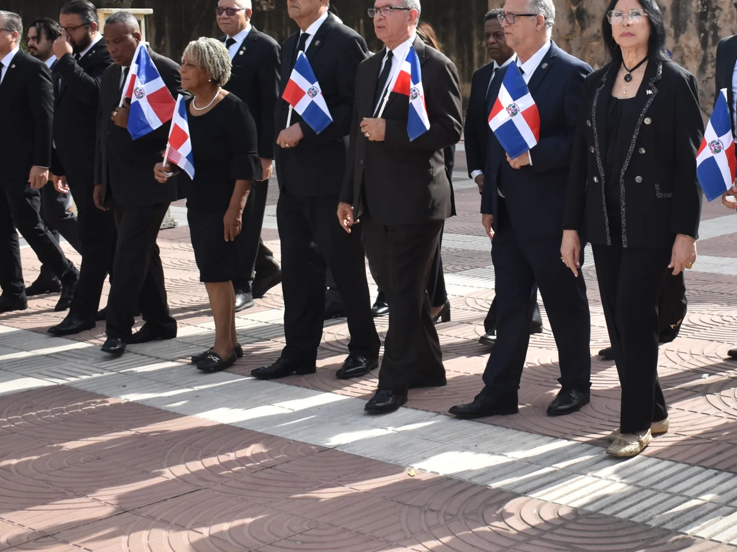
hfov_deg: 29.0
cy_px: 145
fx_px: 1405
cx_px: 537
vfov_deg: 22.1
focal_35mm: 66
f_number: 3.8
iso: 100
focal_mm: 24
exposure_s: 1/500
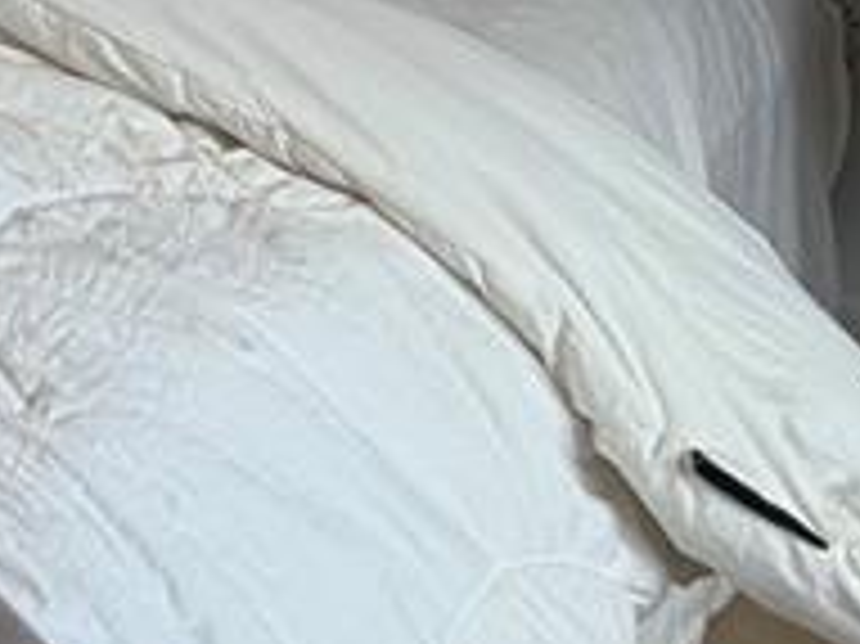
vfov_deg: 15.0
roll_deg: +1.1
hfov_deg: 18.1
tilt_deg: -7.7
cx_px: -846
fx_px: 1862
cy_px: -730
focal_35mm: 75
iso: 80
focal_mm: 2.22
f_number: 2.2
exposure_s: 1/120
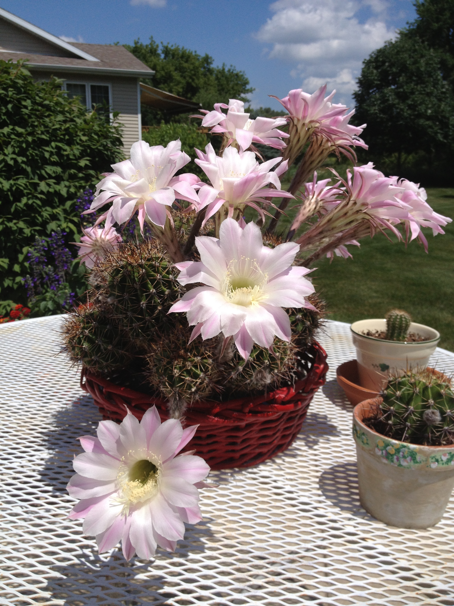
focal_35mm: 35
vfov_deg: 52.6
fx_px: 612
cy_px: 303
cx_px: 227
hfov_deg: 40.7
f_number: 2.4
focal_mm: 4.28
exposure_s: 1/3460
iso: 50
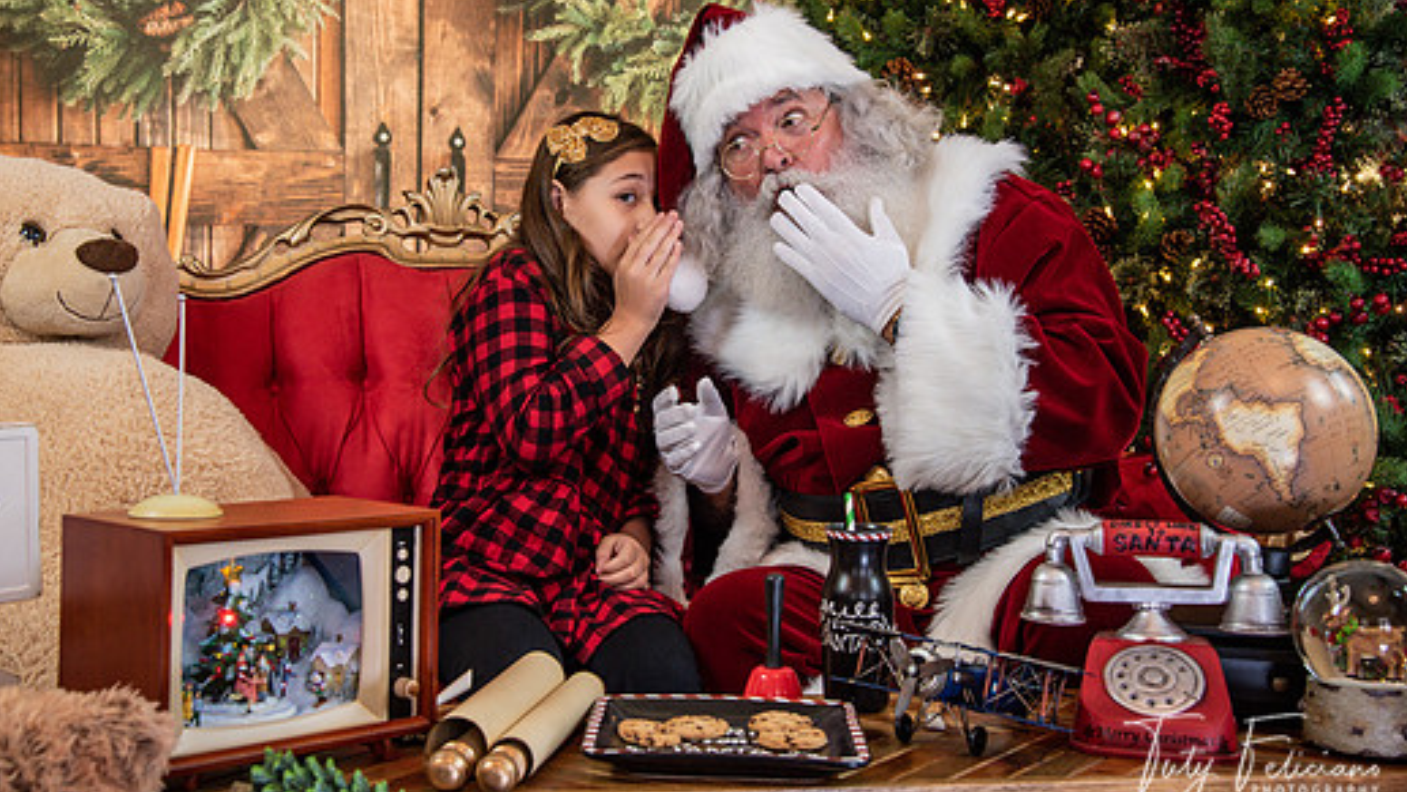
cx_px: 653
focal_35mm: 53
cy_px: 317
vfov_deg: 22.6
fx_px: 1978
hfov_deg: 39.1
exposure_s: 1/50
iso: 1000
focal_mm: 44
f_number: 5
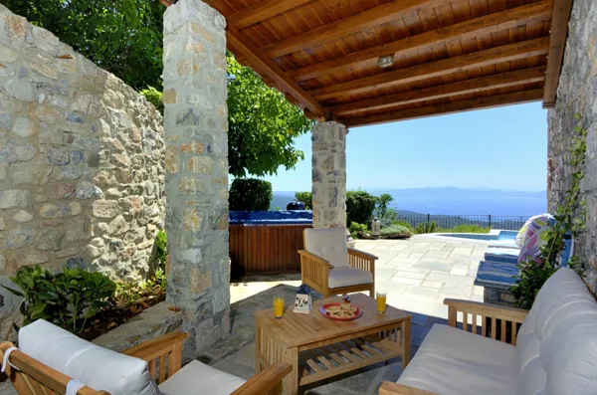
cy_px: 198
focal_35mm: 20
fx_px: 323
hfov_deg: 85.6
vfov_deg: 63.0
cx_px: 298
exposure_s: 1/250
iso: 200
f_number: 11
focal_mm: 13
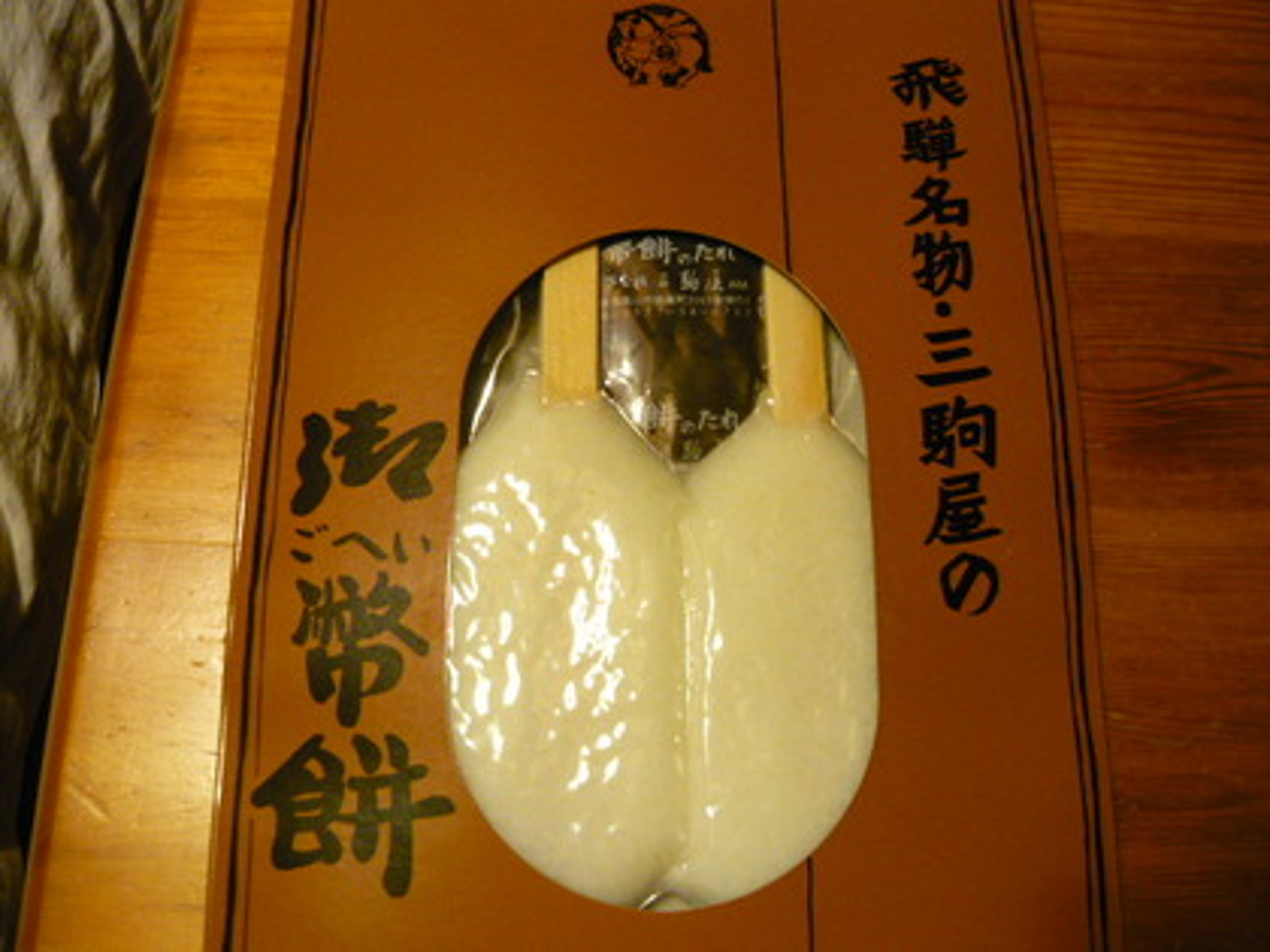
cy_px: 476
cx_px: 635
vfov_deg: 42.9
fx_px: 1211
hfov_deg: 55.4
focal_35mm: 33
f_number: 2.8
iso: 400
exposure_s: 1/13
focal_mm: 5.5
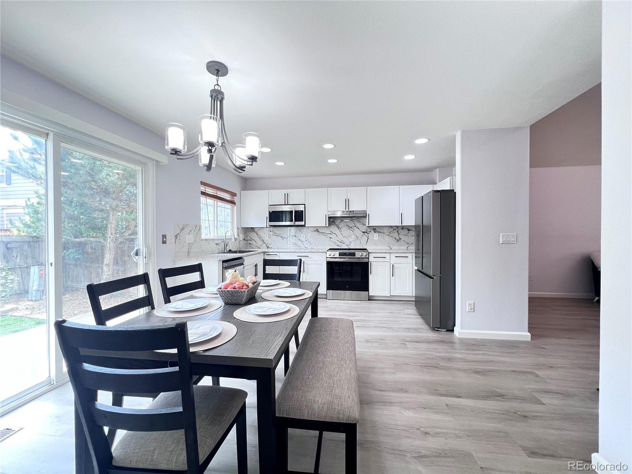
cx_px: 316
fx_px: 237
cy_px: 237
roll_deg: +0.3
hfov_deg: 106.2
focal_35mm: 13
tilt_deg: -1.1
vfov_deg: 89.9
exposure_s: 1/60
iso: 160
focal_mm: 1.57
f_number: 1.8
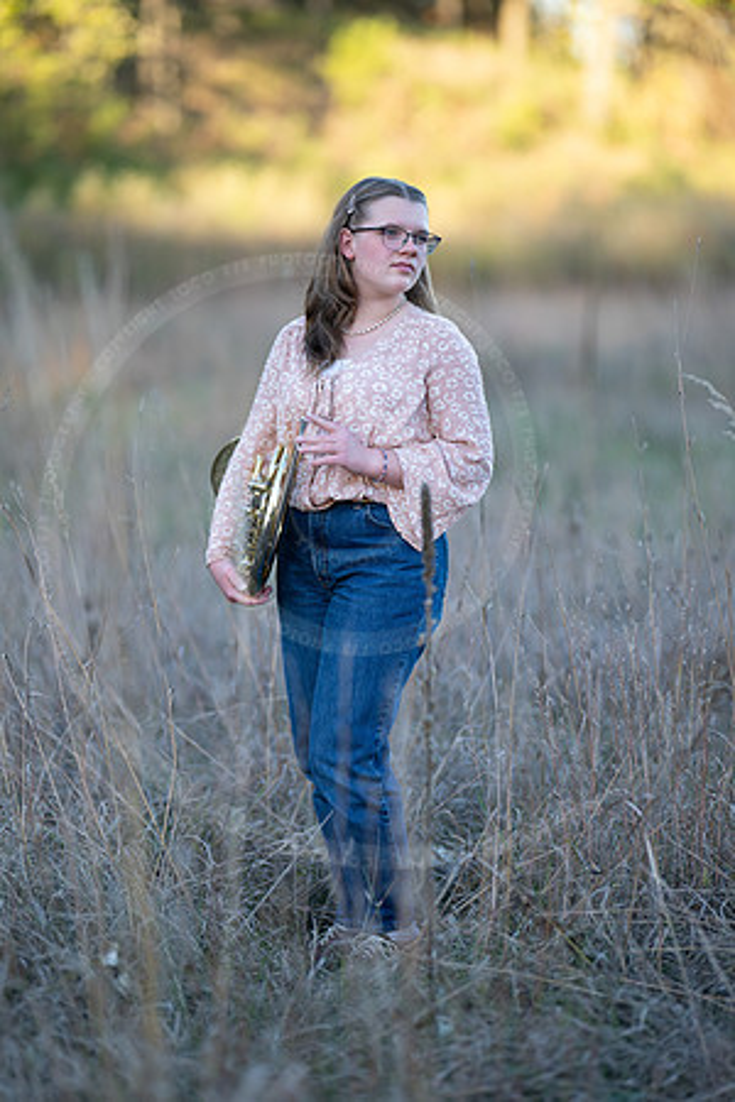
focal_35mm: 85
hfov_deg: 16.1
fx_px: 2603
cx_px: 368
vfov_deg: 23.9
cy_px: 551
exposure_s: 1/1000
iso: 160
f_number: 1.2
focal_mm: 85
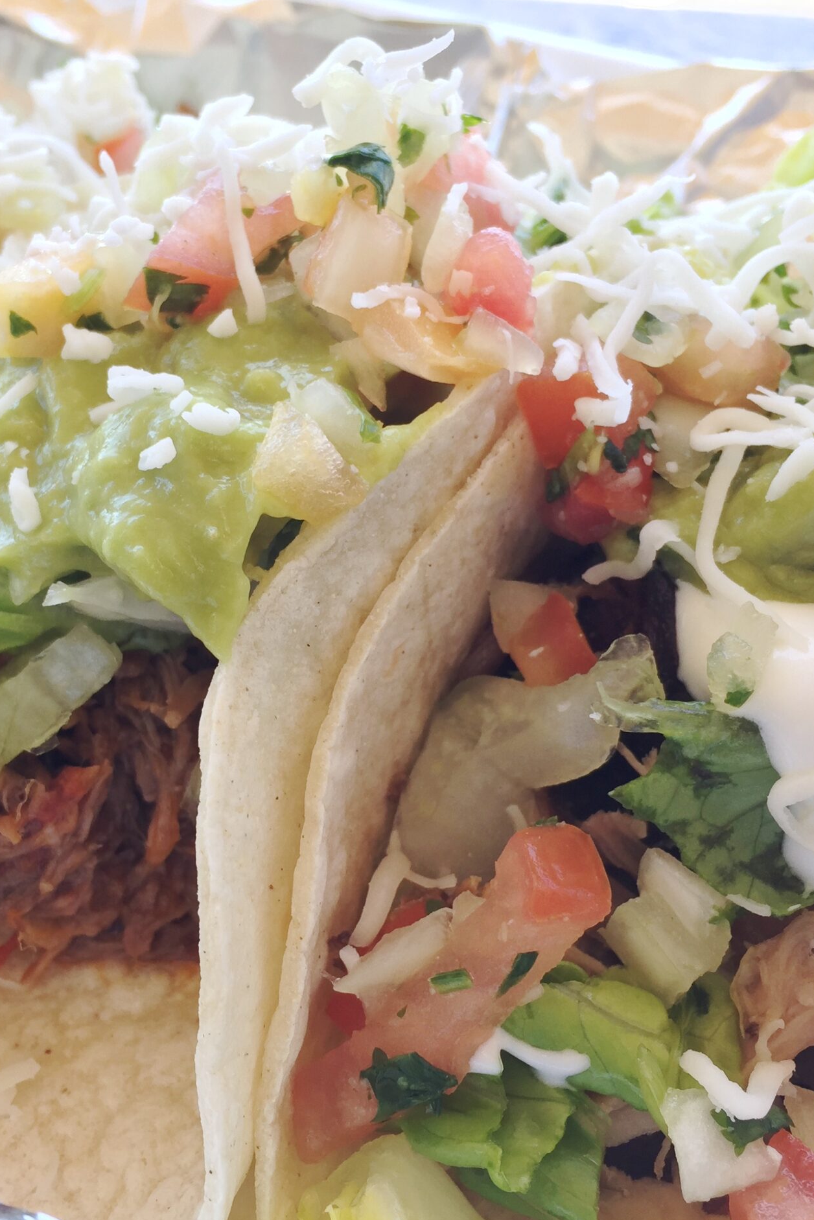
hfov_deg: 32.5
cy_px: 612
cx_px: 305
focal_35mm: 41
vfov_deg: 47.4
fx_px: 1390
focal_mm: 4.15
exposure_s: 1/150
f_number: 2.2
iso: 32
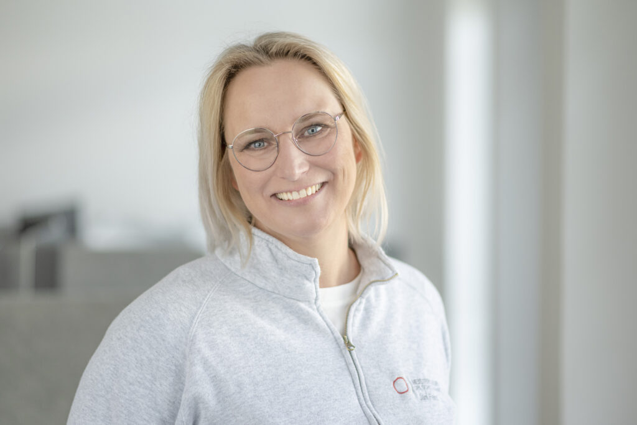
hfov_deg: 23.9
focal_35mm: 85
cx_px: 318
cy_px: 212
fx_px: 1504
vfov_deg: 16.1
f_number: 1.8
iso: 400
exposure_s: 1/640
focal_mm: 85
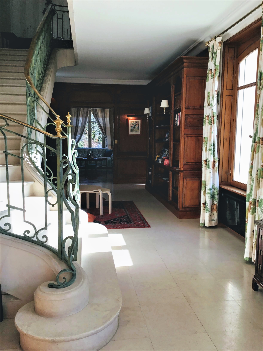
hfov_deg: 45.4
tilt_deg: -8.1
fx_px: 314
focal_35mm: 31
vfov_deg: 58.4
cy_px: 176
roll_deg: -0.5
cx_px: 132
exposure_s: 1/147
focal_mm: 3.3
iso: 25
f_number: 2.4
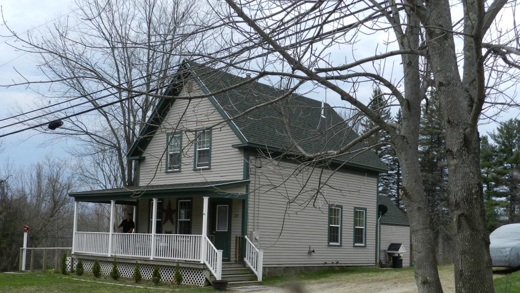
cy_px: 194
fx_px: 579
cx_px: 261
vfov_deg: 28.2
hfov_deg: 48.3
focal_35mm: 42
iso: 160
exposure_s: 1/800
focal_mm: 6.7
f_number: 4
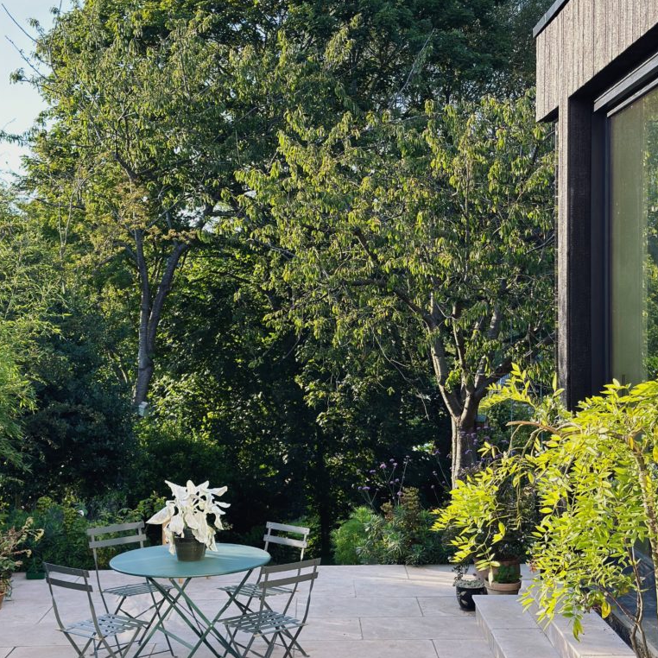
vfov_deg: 30.0
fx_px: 1226
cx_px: 329
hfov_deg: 30.0
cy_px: 344
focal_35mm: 57
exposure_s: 1/659
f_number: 1.78
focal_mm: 6.86
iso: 80
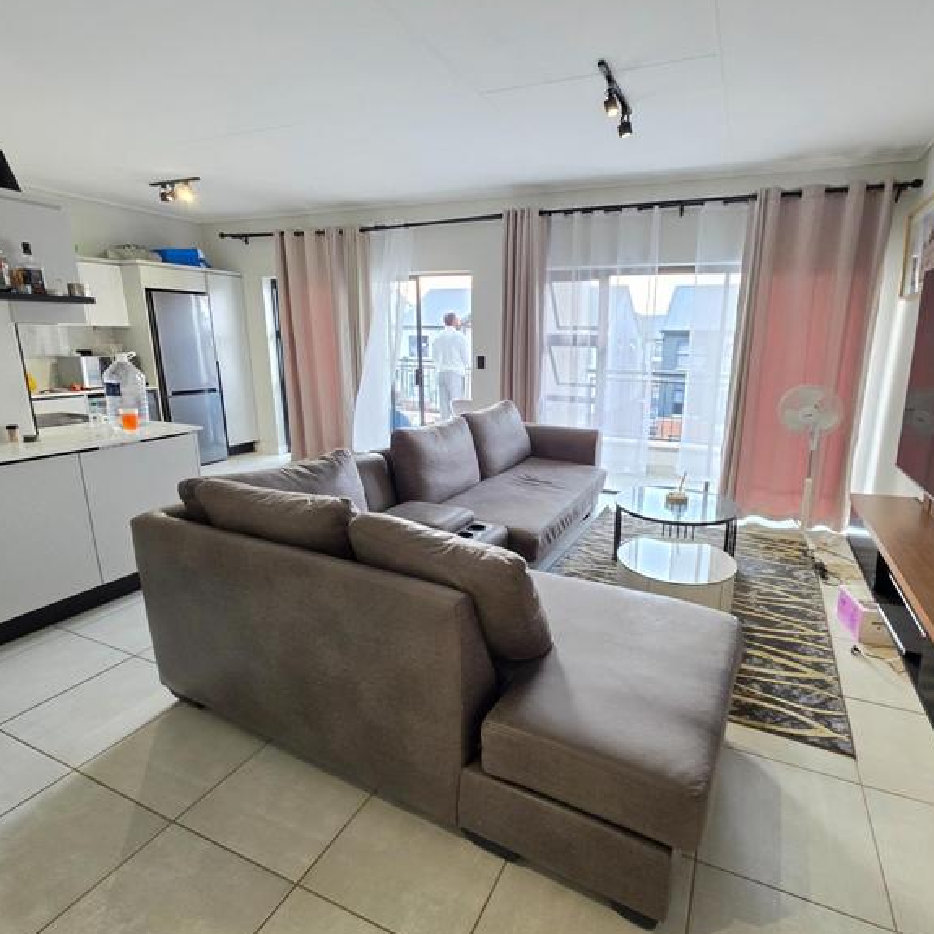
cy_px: 469
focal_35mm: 16
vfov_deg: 87.4
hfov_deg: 86.8
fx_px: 488
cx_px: 539
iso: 125
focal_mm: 2.2
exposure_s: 1/100
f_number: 1.9
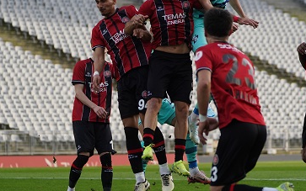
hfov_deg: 6.9
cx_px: 174
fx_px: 2544
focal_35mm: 305
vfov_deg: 4.3
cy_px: 58
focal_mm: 181
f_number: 5.6
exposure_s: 1/2000
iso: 1250
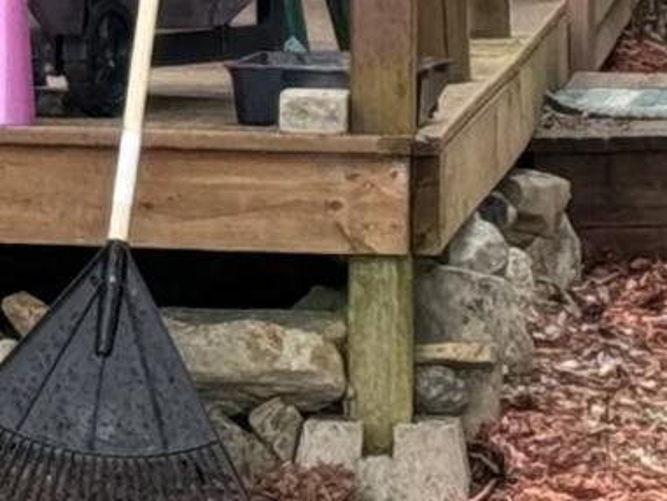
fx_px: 7286
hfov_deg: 5.2
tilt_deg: +1.6
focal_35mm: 378
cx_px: -595
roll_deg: -0.1
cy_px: -555
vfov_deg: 3.9
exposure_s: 1/144
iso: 50
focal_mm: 6.76
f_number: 1.78
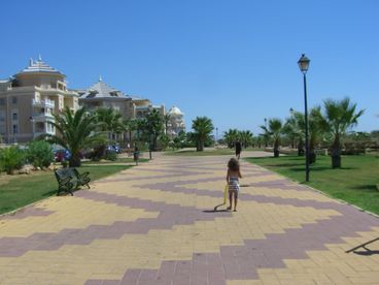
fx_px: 416
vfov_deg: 37.7
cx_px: 190
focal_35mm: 38
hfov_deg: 49.0
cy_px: 142
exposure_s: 1/1000
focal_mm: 6.2
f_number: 4.3
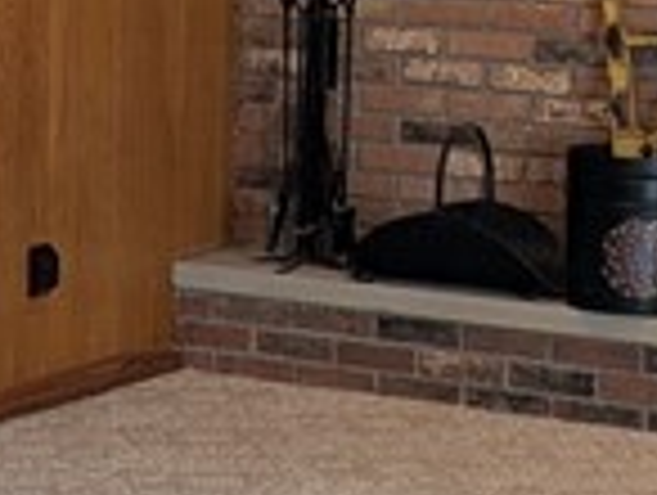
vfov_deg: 8.9
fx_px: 3194
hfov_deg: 11.3
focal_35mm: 168
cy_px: 243
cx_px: -317
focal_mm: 6.81
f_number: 1.85
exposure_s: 1/24.6
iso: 109
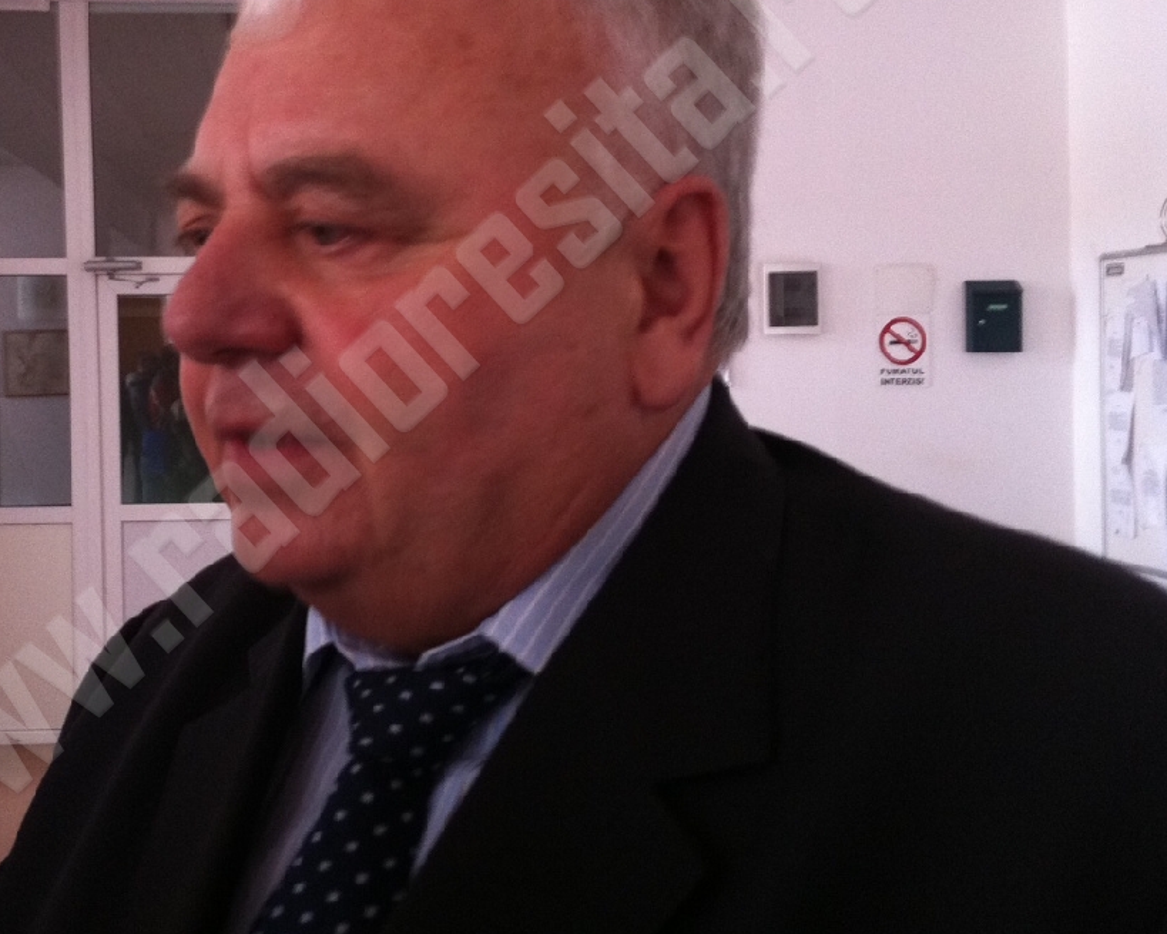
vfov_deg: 30.2
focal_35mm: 50
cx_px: 373
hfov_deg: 36.9
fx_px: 1727
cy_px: 386
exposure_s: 1/15
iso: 160
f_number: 2.8
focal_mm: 3.85
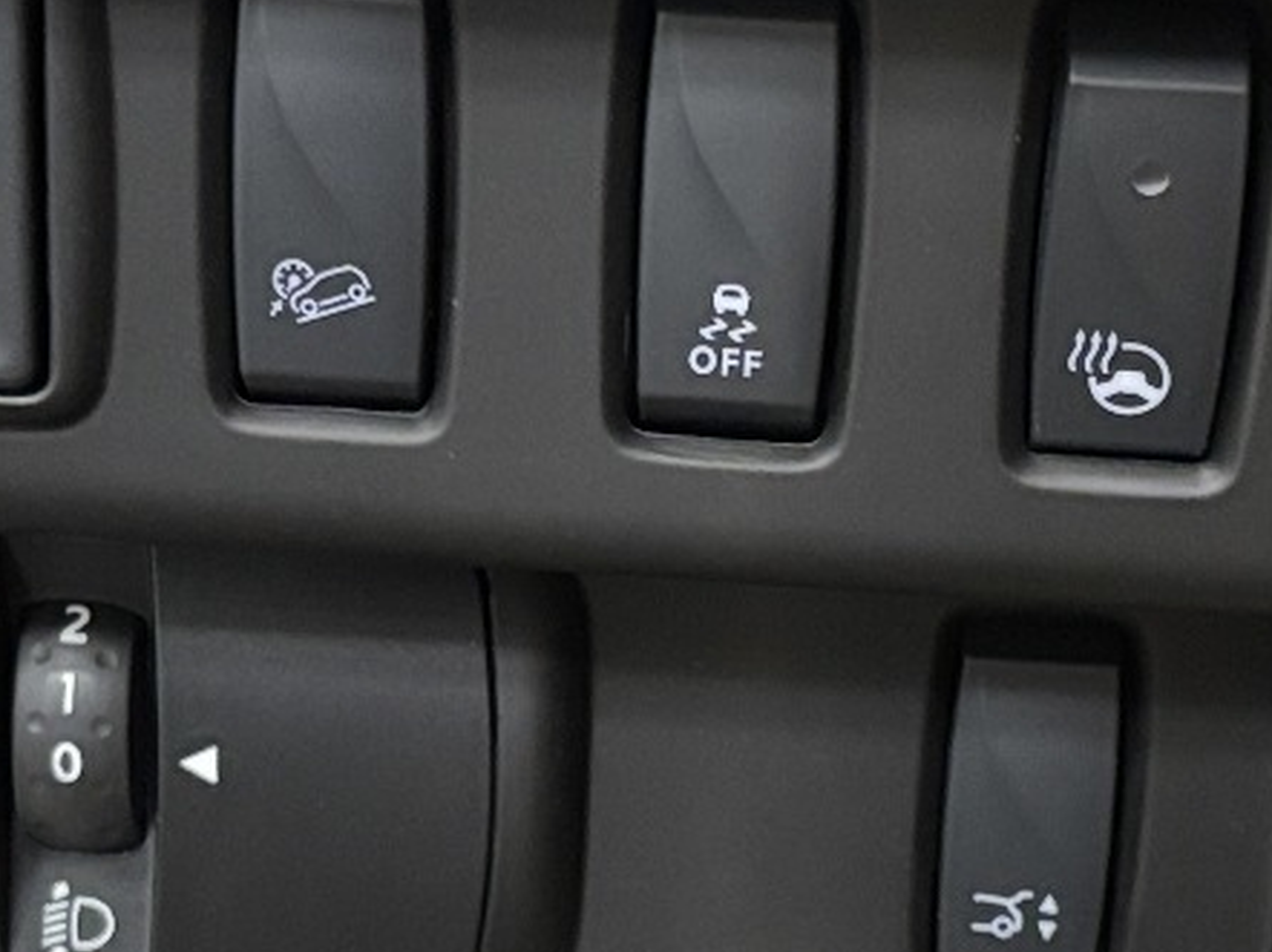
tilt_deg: -17.2
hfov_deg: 18.5
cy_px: 728
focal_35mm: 106
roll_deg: -1.5
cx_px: 803
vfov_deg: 13.9
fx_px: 3893
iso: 1600
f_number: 1.6
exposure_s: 1/17
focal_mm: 5.96
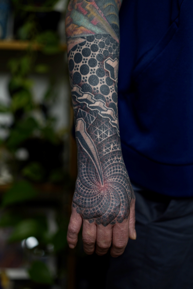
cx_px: 96
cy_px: 144
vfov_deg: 39.6
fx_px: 401
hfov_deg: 27.0
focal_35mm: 50
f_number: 2
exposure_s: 1/320
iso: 50
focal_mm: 50
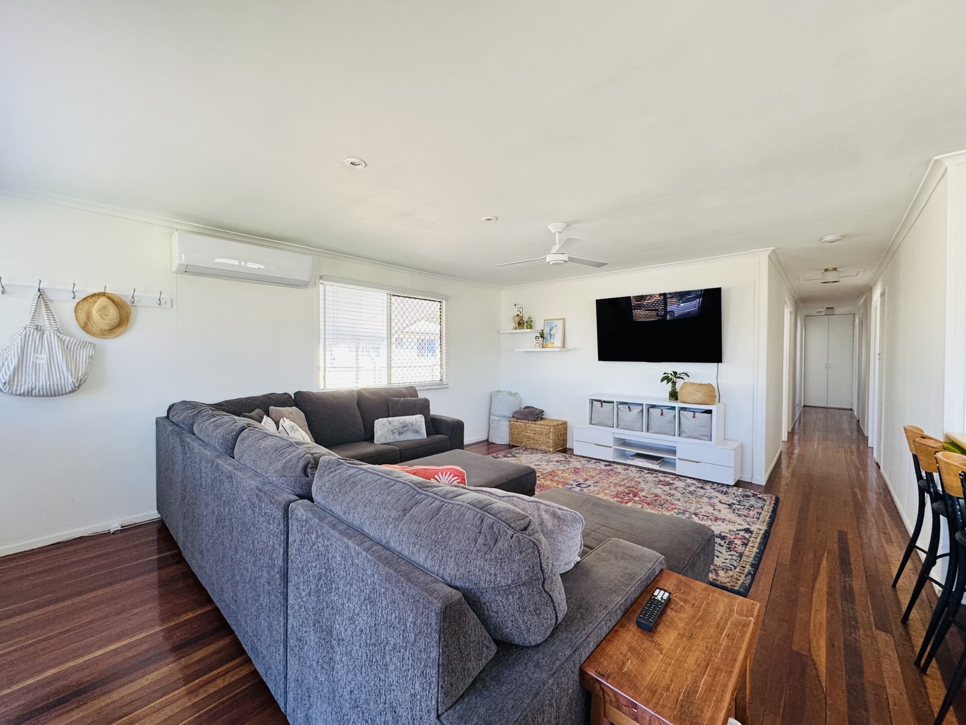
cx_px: 483
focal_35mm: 14
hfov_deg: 102.1
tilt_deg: -0.9
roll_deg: +0.3
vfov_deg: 85.7
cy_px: 362
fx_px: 391
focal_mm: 2.22
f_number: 2.2
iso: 200
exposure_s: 1/99
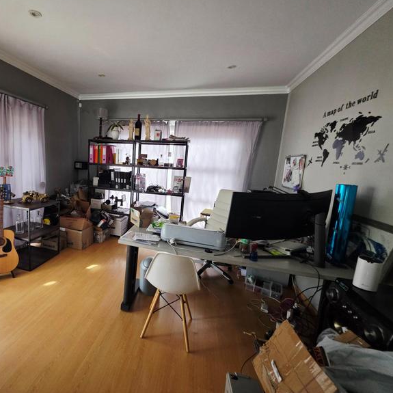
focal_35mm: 16
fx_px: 206
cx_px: 126
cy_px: 195
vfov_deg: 87.4
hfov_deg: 84.0
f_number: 1.9
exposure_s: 1/101
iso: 250
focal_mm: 2.2
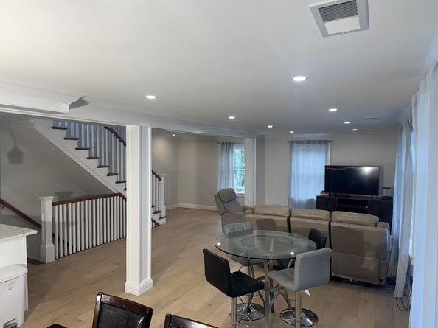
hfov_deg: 71.6
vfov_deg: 56.8
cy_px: 164
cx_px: 219
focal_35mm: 24
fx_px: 304
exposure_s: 1/120
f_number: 1.78
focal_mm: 6.76
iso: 64
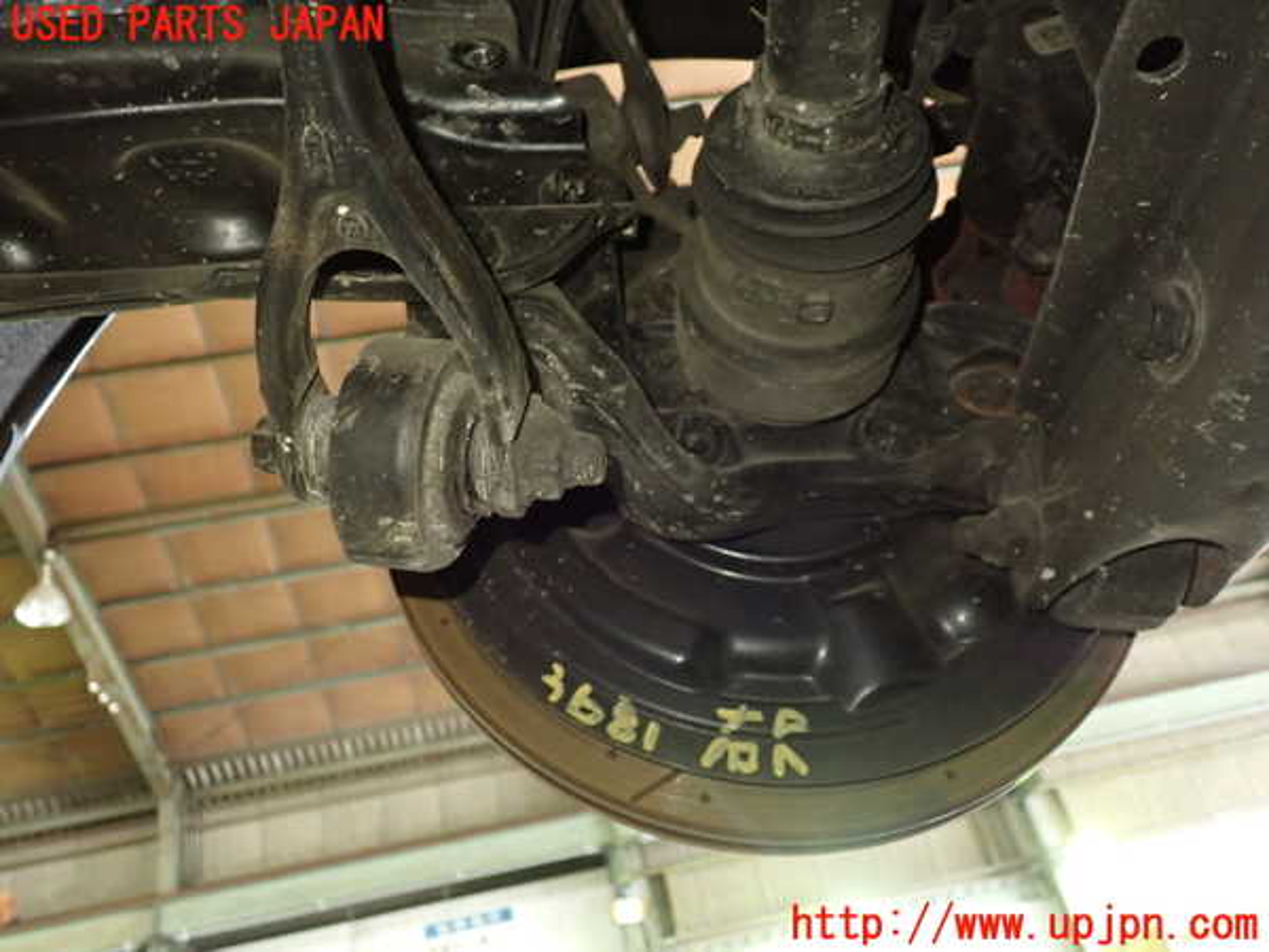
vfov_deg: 46.8
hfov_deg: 60.0
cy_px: 476
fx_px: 1100
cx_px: 634
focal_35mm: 30
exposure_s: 1/20
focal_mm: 5.4
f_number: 2.3
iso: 800
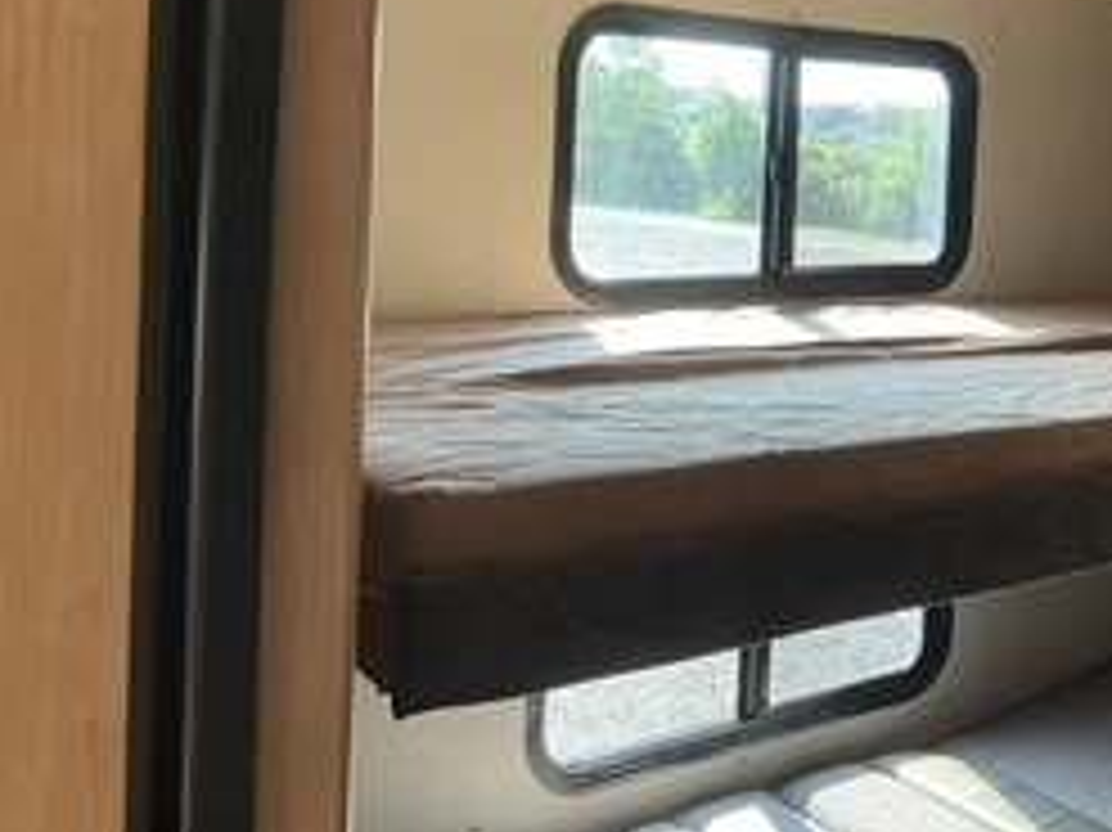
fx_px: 1509
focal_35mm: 47
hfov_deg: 38.9
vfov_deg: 30.1
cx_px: 891
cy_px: 171
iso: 64
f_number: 1.8
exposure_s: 1/68
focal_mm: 3
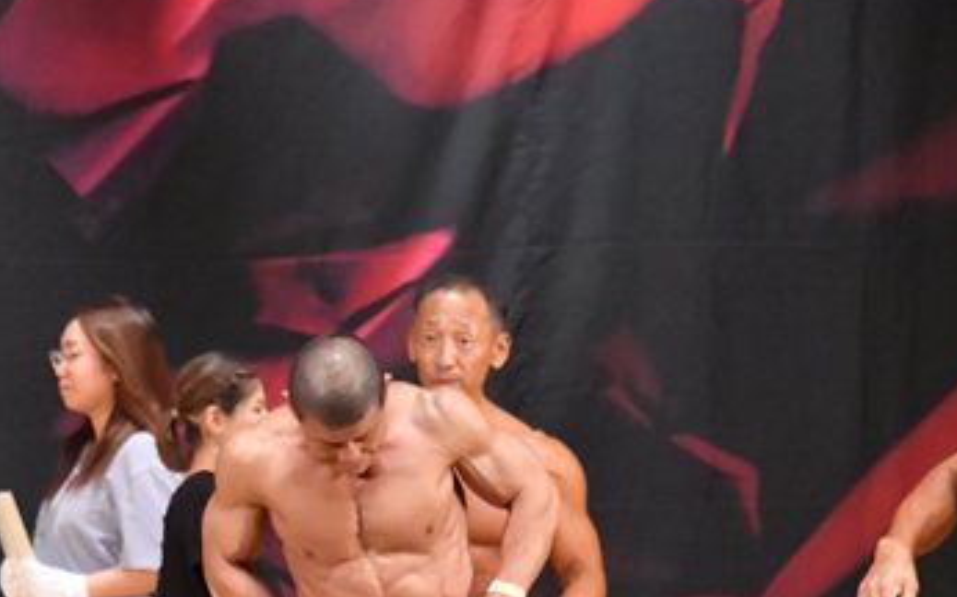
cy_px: 561
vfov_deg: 3.1
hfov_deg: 4.9
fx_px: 11133
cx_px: -65
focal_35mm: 427
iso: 8000
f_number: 5.6
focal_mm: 125
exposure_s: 1/400
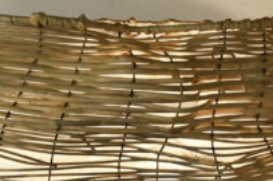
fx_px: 2474
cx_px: 273
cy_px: 307
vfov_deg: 4.2
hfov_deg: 6.3
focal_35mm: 327
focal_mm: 41
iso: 125
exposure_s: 1/40
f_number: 4
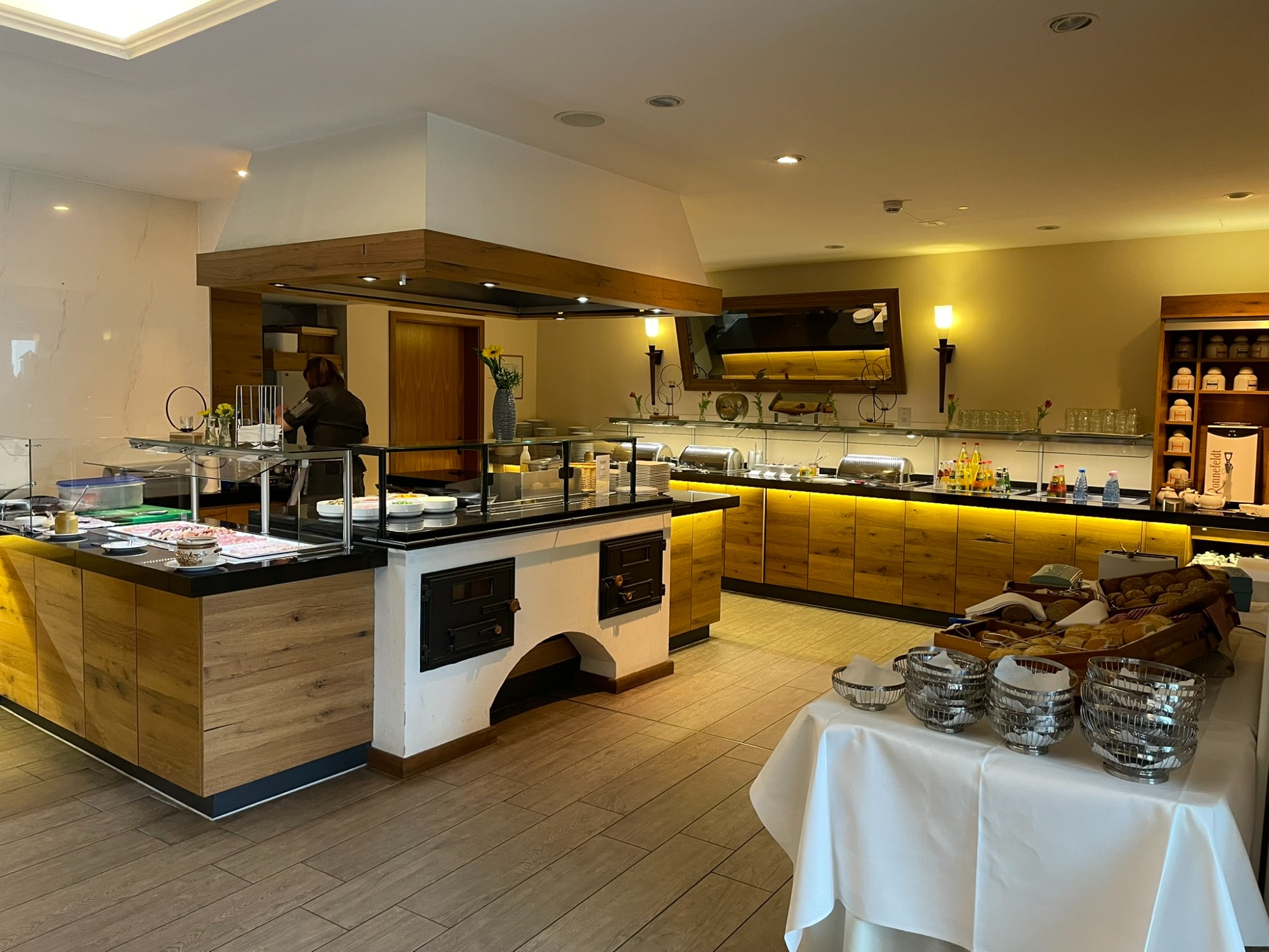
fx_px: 953
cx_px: 634
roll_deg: -0.6
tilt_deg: -4.5
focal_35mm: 26
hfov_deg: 67.3
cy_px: 476
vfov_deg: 53.1
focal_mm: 4.2
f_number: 1.6
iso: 250
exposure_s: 1/50
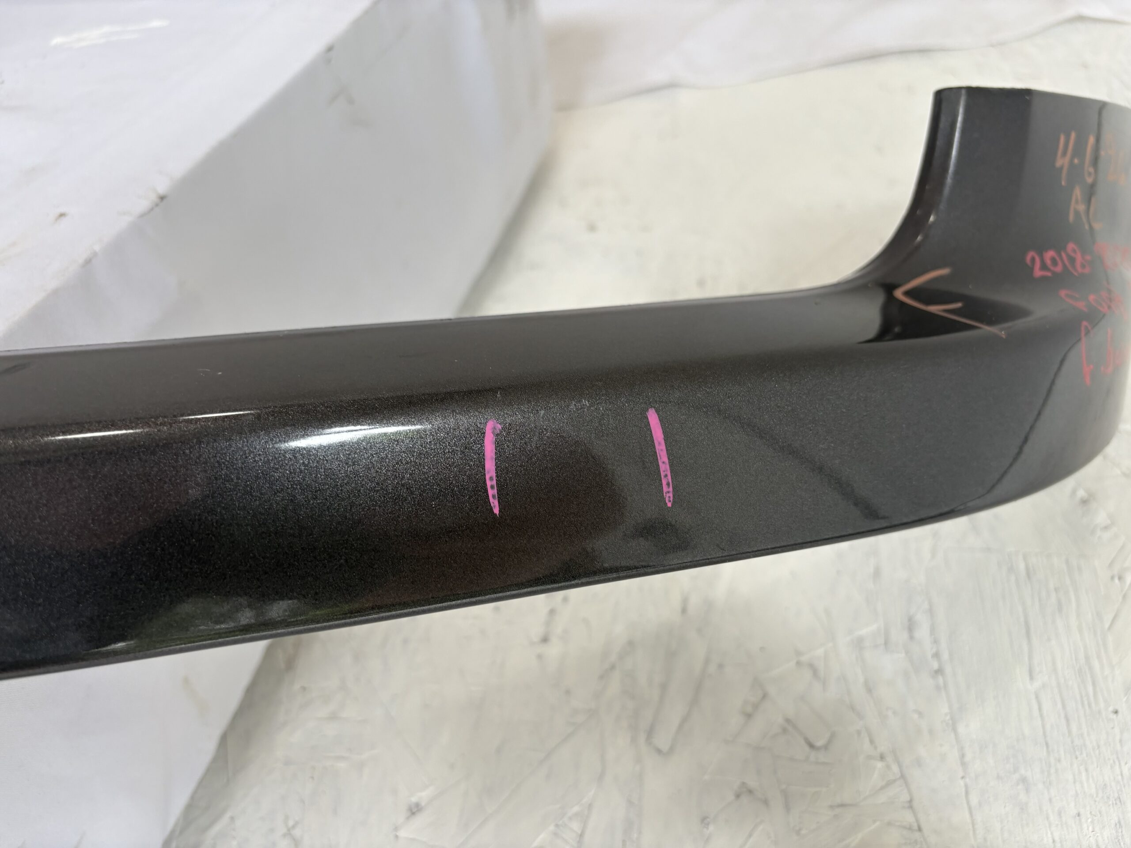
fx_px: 849
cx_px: 566
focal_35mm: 26
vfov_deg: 53.1
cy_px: 424
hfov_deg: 67.3
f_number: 1.6
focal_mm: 5.96
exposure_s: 1/122
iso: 32
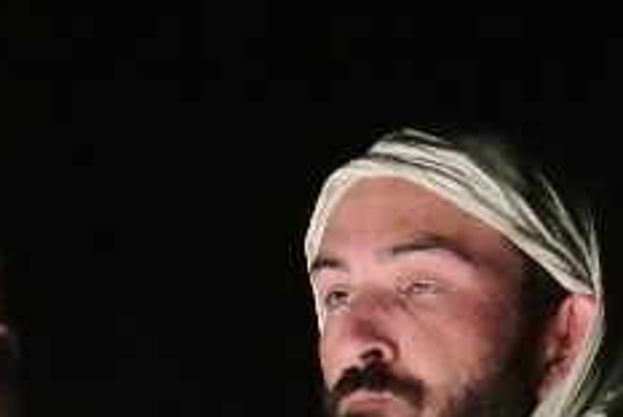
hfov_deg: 2.6
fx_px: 13879
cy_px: 368
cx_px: 479
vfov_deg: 1.7
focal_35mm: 801
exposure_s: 1/200
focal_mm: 86.5
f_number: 5
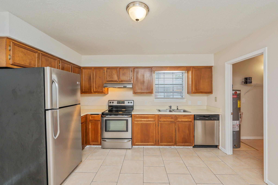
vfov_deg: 75.4
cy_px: 92
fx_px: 120
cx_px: 139
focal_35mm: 16
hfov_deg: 98.6
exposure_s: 1/30
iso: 400
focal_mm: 15.5
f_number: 9
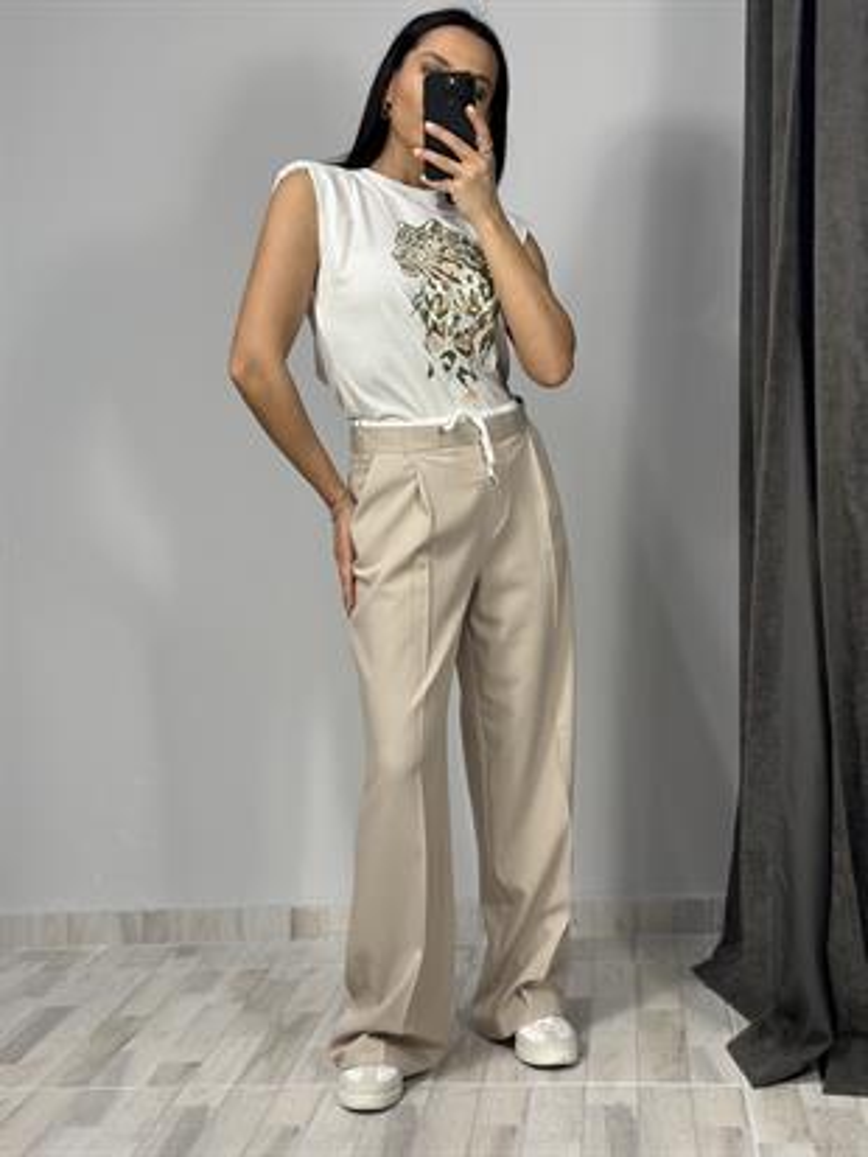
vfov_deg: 39.6
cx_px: 434
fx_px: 1604
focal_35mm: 48
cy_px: 578
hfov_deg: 30.3
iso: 100
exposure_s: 1/100
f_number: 1.78
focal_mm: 6.86
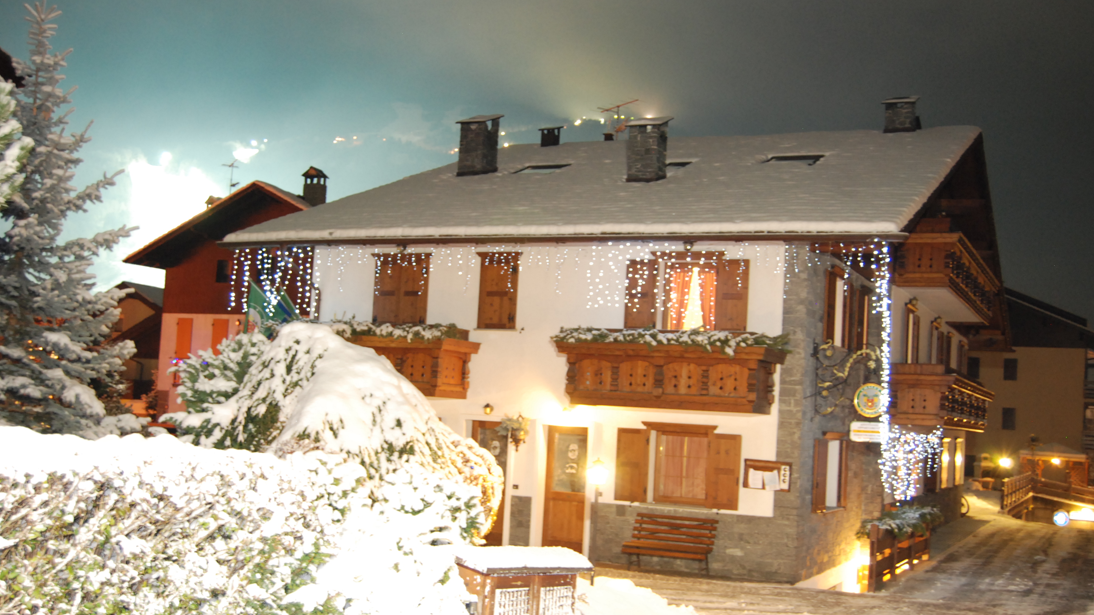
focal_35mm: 41
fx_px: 1189
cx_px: 547
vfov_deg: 29.0
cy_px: 336
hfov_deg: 49.4
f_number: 5
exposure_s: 1/1.6
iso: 800
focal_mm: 26
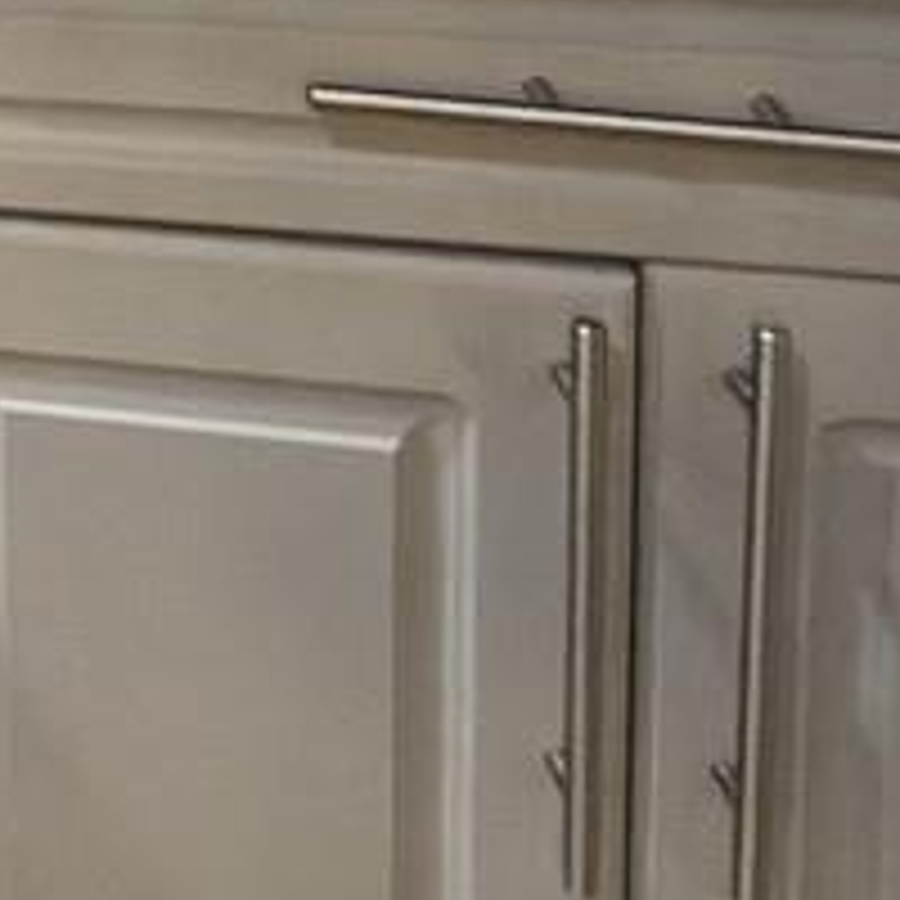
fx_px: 2912
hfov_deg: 12.1
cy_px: -860
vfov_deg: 14.7
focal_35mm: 99
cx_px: -1530
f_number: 2.2
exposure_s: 1/30
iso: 160
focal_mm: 2.22
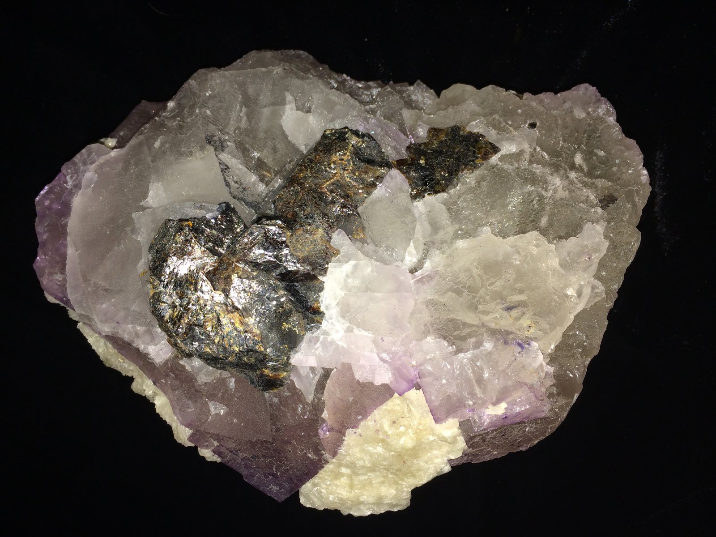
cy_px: 268
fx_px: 621
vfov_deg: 46.8
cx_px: 358
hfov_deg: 60.0
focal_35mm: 30
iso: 32
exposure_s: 1/83
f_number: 2.2
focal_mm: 4.12
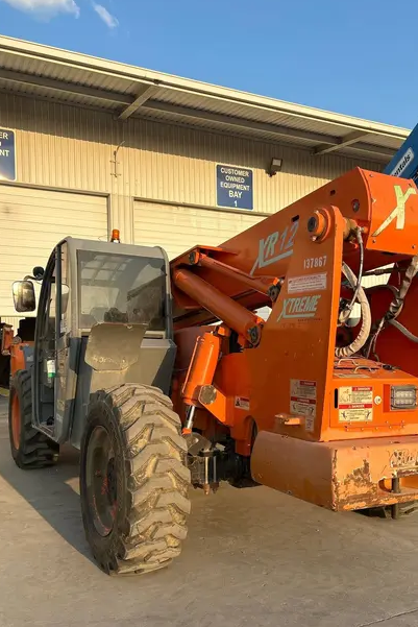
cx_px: 250
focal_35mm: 33
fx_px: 574
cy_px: 351
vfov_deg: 57.1
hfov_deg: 39.8
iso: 50
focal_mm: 5.7
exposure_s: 1/1597
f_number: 1.5
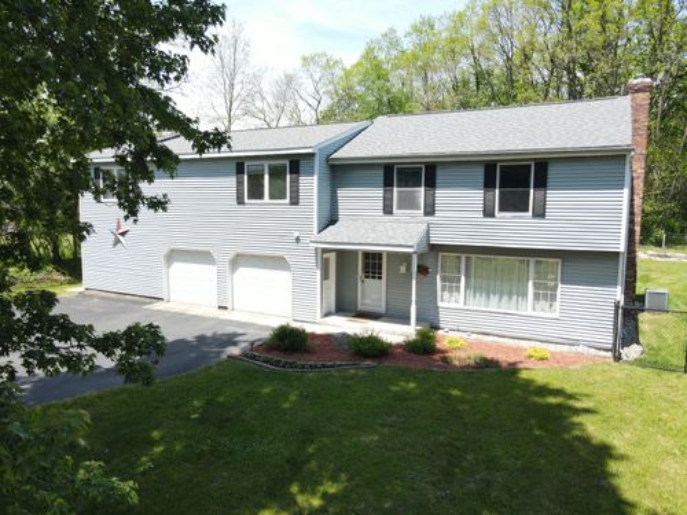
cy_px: 258
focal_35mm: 24
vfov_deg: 56.8
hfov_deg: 71.6
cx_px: 344
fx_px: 476
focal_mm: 4.5
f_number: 2.8
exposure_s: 1/240
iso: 100
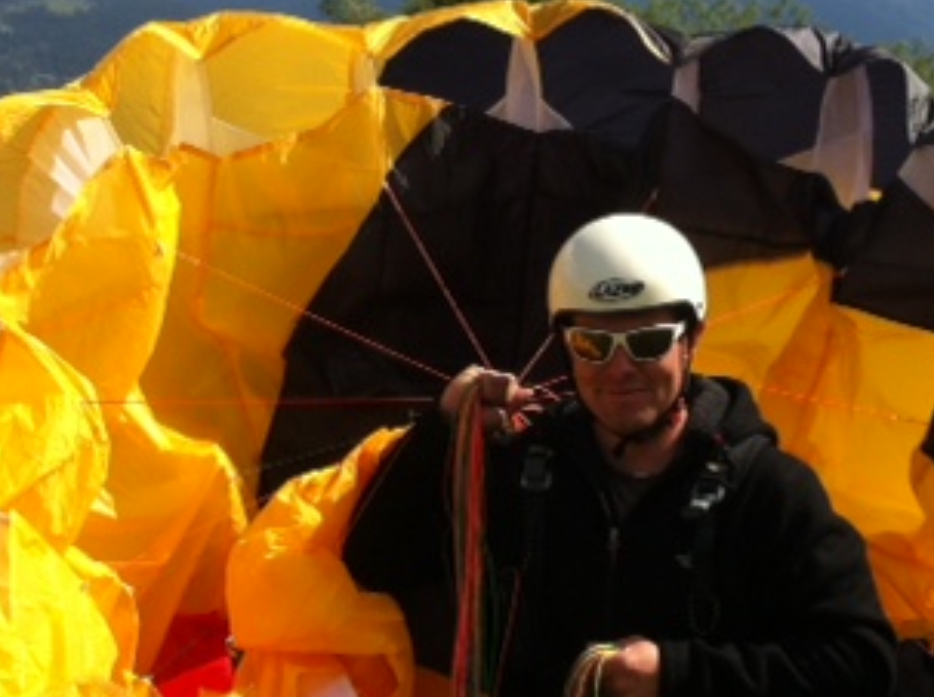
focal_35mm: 74
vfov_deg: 19.8
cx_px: 576
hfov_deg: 26.3
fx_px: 1993
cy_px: 358
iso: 80
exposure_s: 1/1312
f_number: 2.8
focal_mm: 3.85
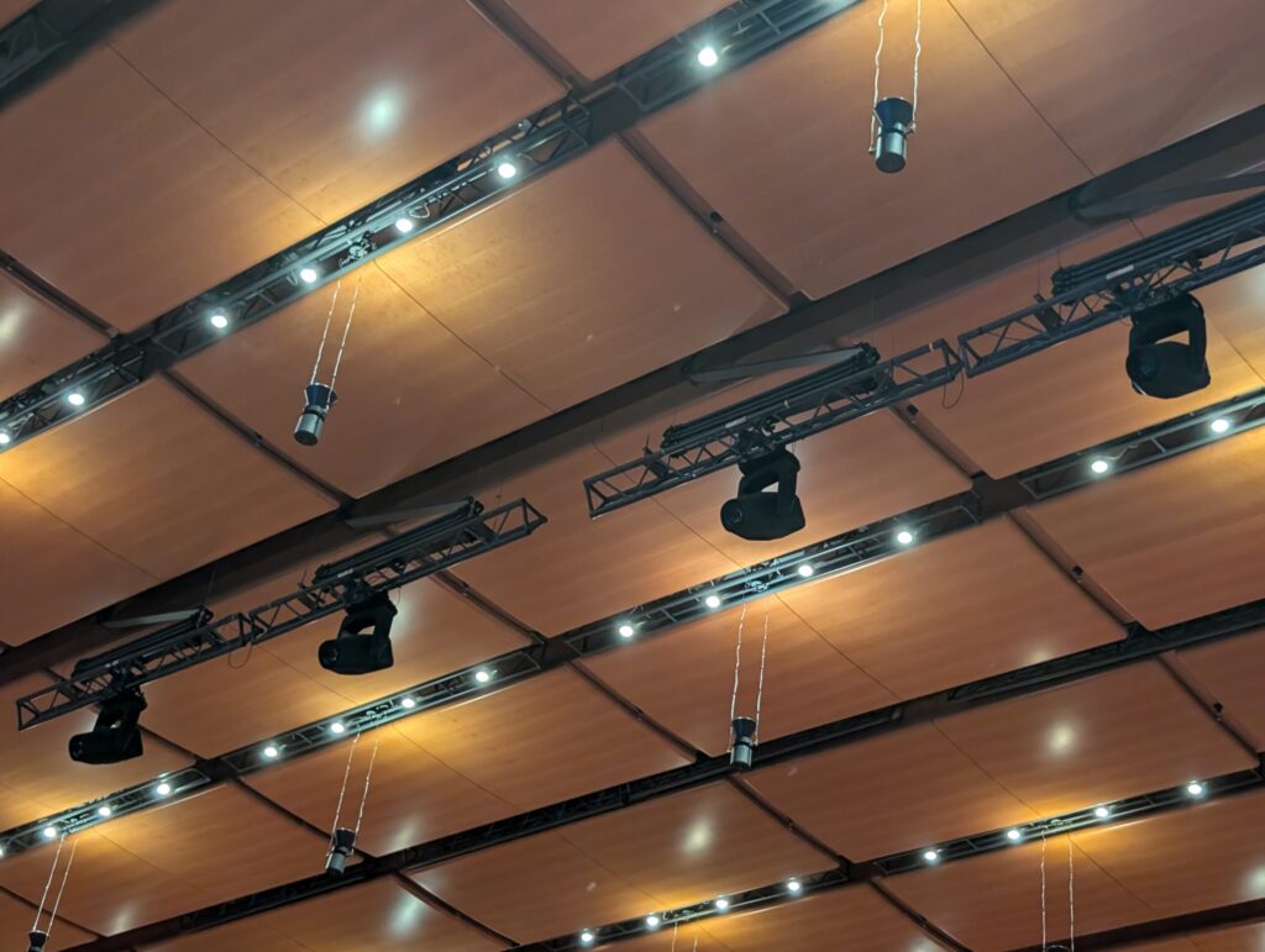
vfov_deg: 29.7
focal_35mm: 49
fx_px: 1793
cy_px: 476
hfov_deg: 38.9
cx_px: 632
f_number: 1.68
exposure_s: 1/50
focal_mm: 6.9
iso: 242
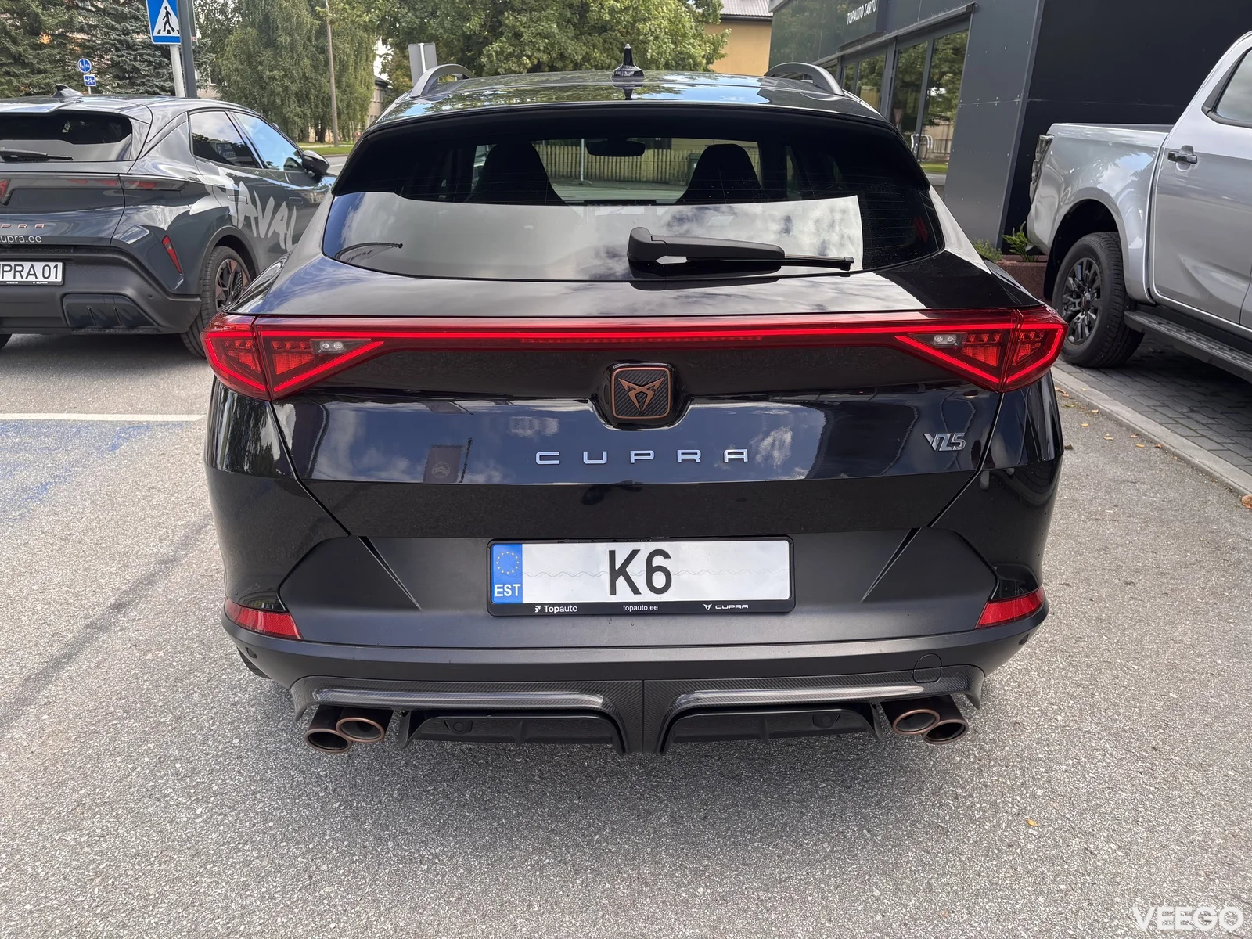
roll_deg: -2.7
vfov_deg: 53.1
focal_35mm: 26
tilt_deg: -19.9
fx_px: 940
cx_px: 626
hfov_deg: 67.3
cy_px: 470
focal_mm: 5.96
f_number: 1.6
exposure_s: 1/329
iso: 50
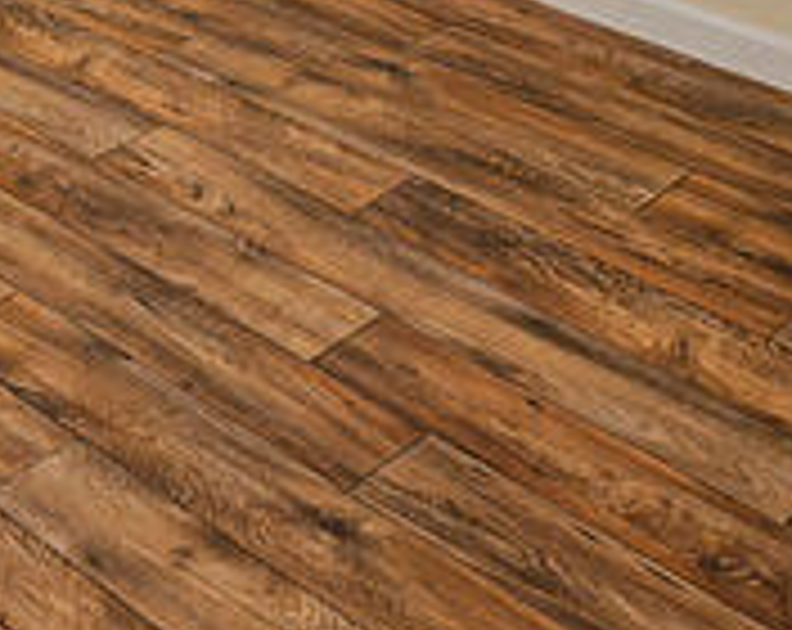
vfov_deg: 16.2
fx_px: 1894
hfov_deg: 21.2
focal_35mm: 81
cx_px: -270
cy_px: -475
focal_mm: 14
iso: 1000
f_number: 4
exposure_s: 1/200
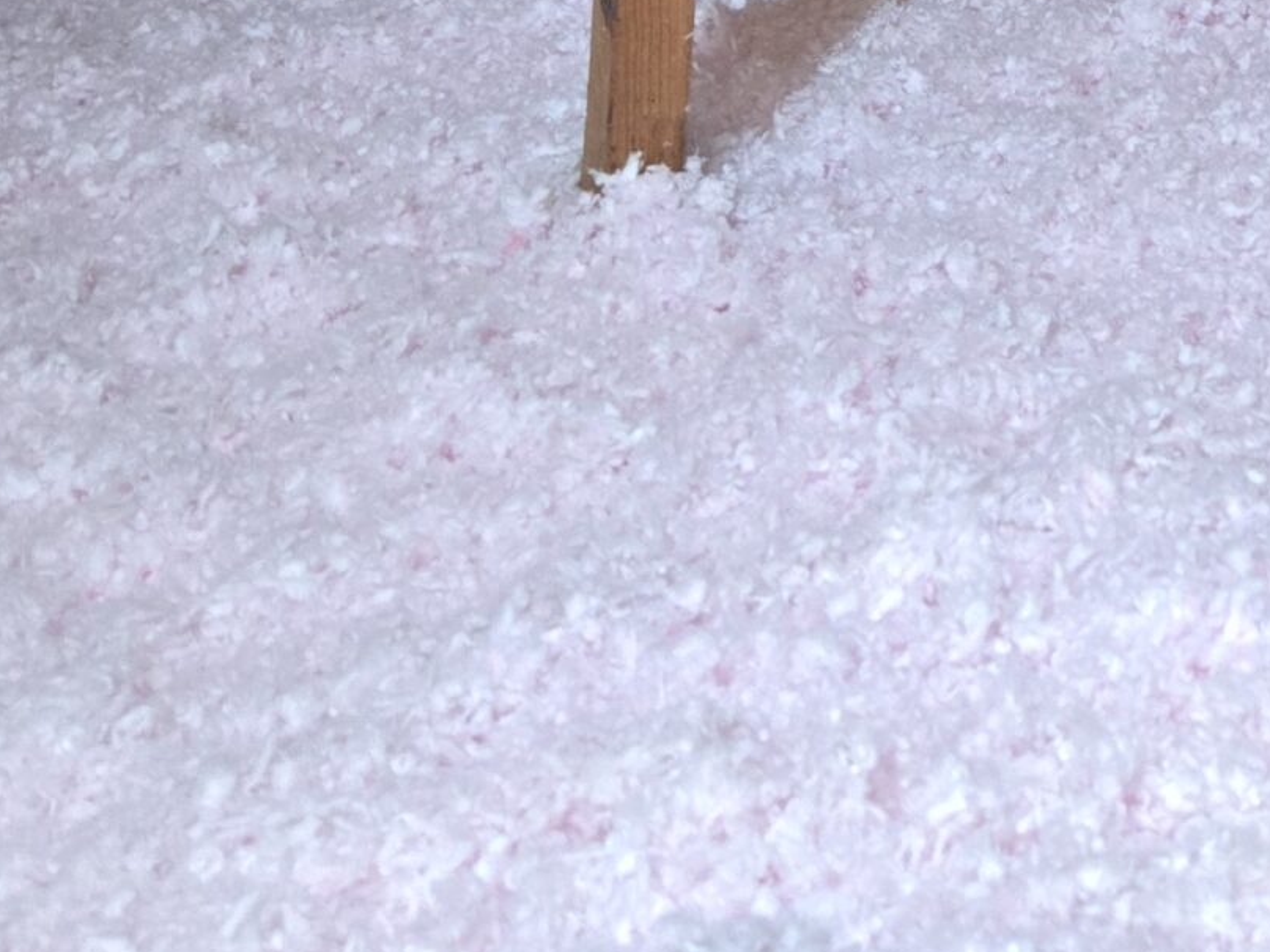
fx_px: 2678
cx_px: 1405
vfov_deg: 17.7
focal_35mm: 73
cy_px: -549
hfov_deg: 24.8
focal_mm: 5.4
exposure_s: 1/12
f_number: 1.8
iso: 320
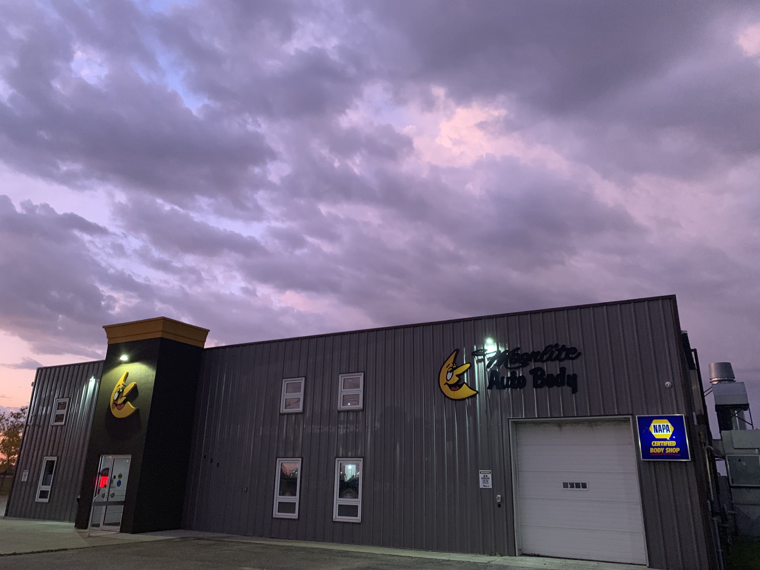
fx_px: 571
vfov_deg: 53.1
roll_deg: -1.6
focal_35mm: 26
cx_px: 380
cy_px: 285
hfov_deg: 67.3
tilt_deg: +20.0
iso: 500
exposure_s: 1/30
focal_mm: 4.25
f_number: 1.8
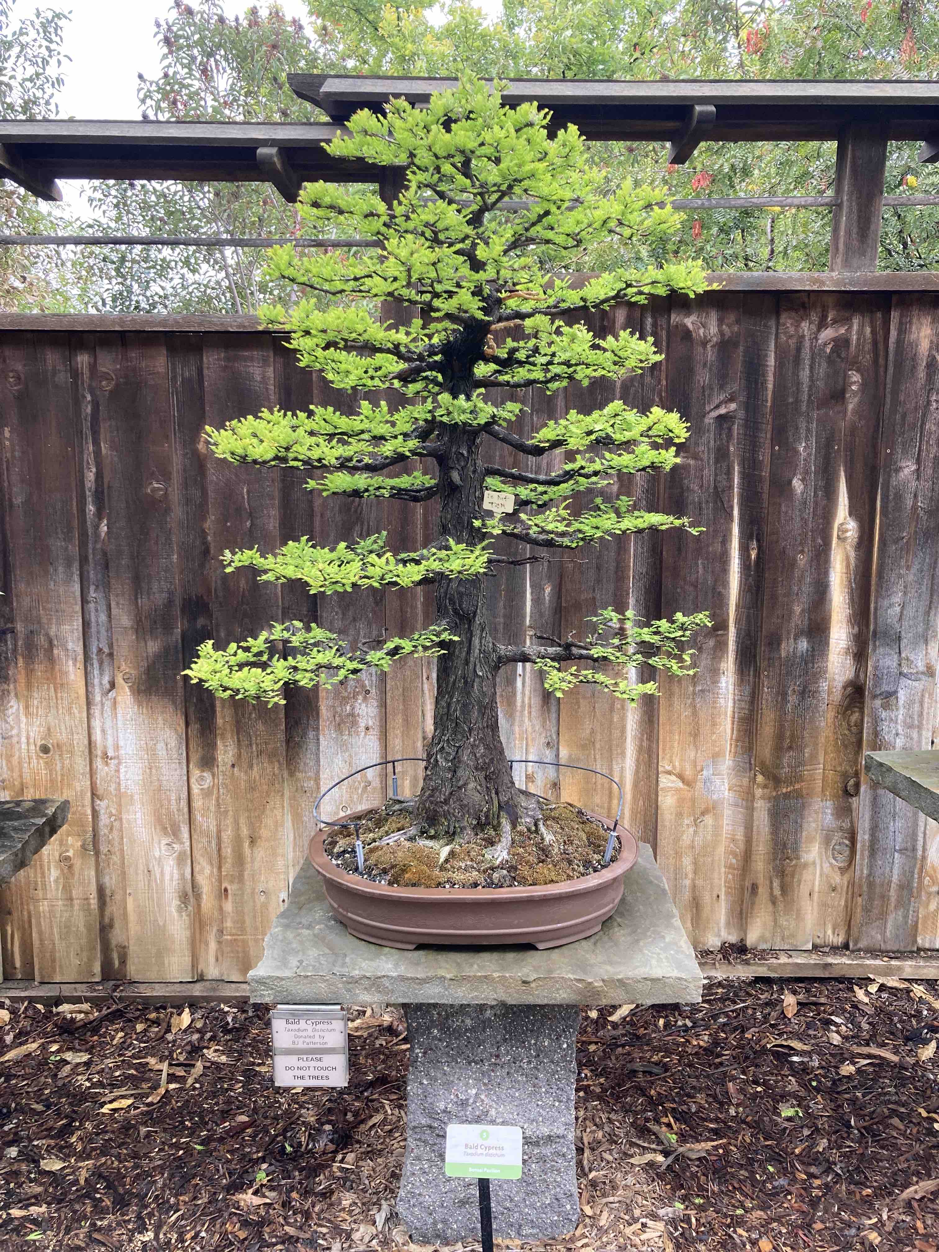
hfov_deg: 49.7
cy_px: 626
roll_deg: +0.3
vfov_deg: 63.4
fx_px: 1013
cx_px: 470
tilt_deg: -8.0
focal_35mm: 28
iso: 50
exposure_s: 1/121
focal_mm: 3.99
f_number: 1.8
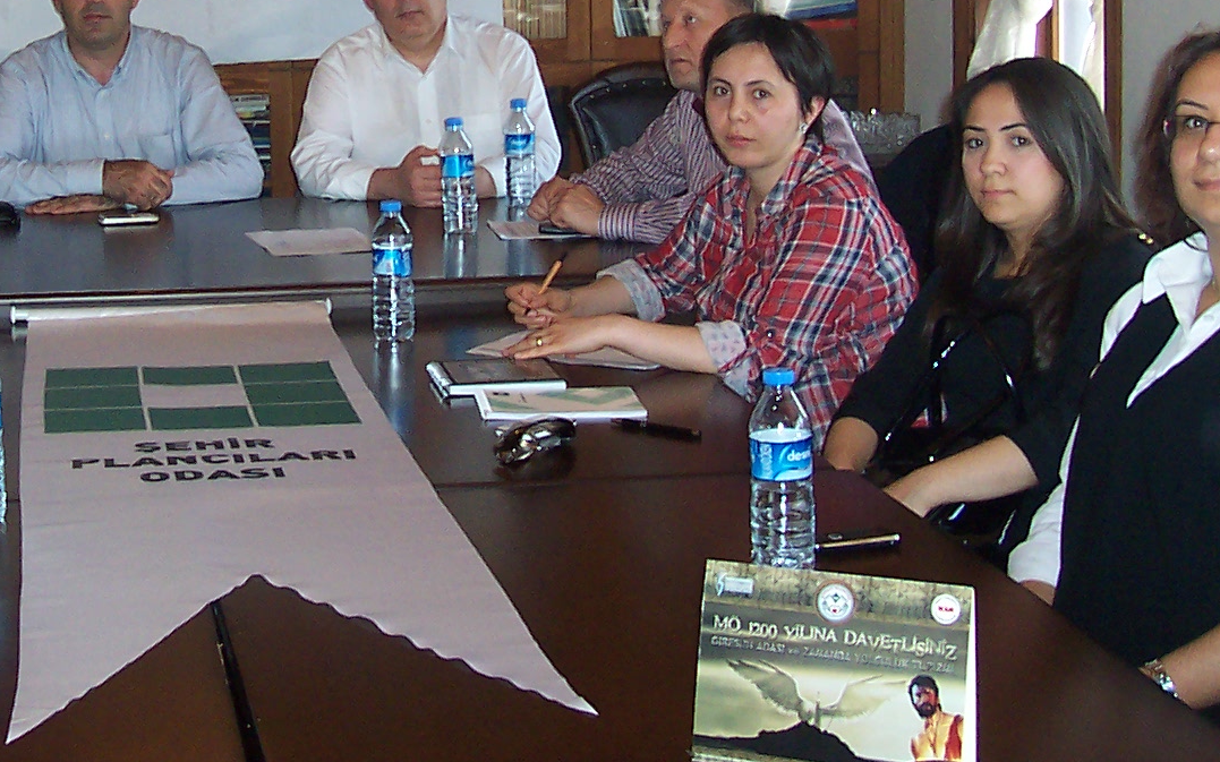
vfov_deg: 17.2
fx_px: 2460
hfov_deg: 27.3
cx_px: 258
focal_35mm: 74
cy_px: -6
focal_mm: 5.6
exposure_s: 1/60
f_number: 2.8
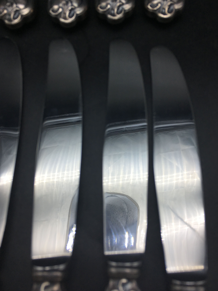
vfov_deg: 60.0
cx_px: 109
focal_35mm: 30
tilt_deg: -69.2
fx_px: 252
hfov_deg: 46.8
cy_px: 144
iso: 25
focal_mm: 4.15
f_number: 2.2
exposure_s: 1/458
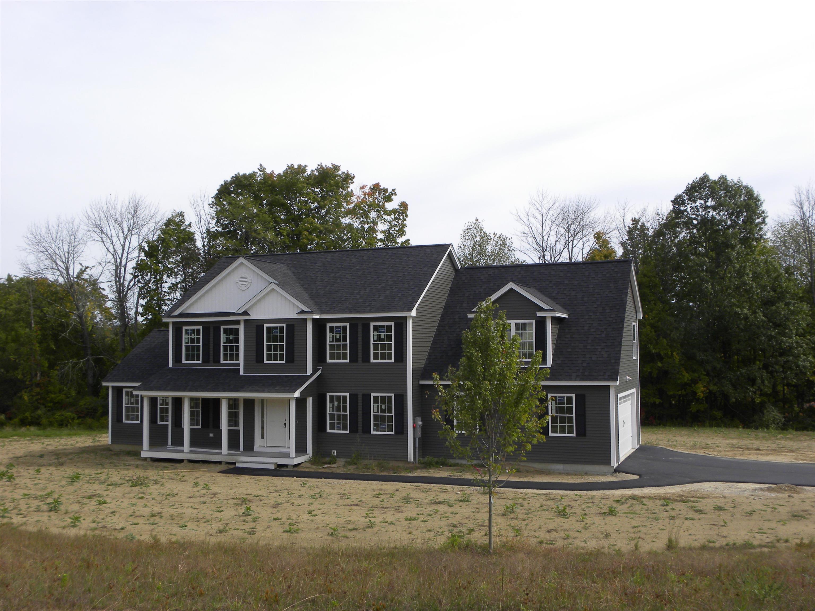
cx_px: 408
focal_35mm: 37
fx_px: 871
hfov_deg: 50.1
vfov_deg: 38.7
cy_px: 306
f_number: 5.6
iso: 64
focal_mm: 6.6
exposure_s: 1/297
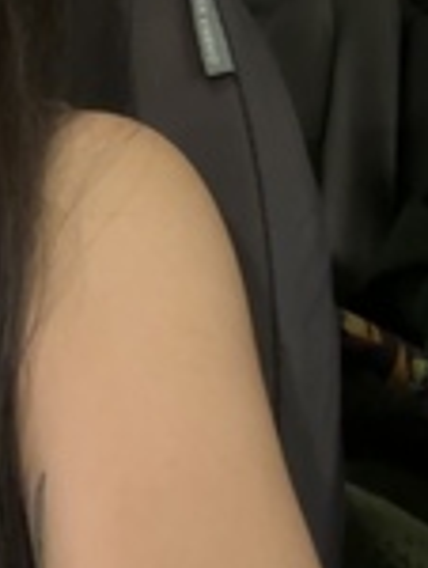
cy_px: -27
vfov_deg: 19.0
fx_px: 1644
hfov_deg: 14.1
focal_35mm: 100
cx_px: -157
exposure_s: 1/15
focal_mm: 2.69
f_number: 1.9
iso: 800
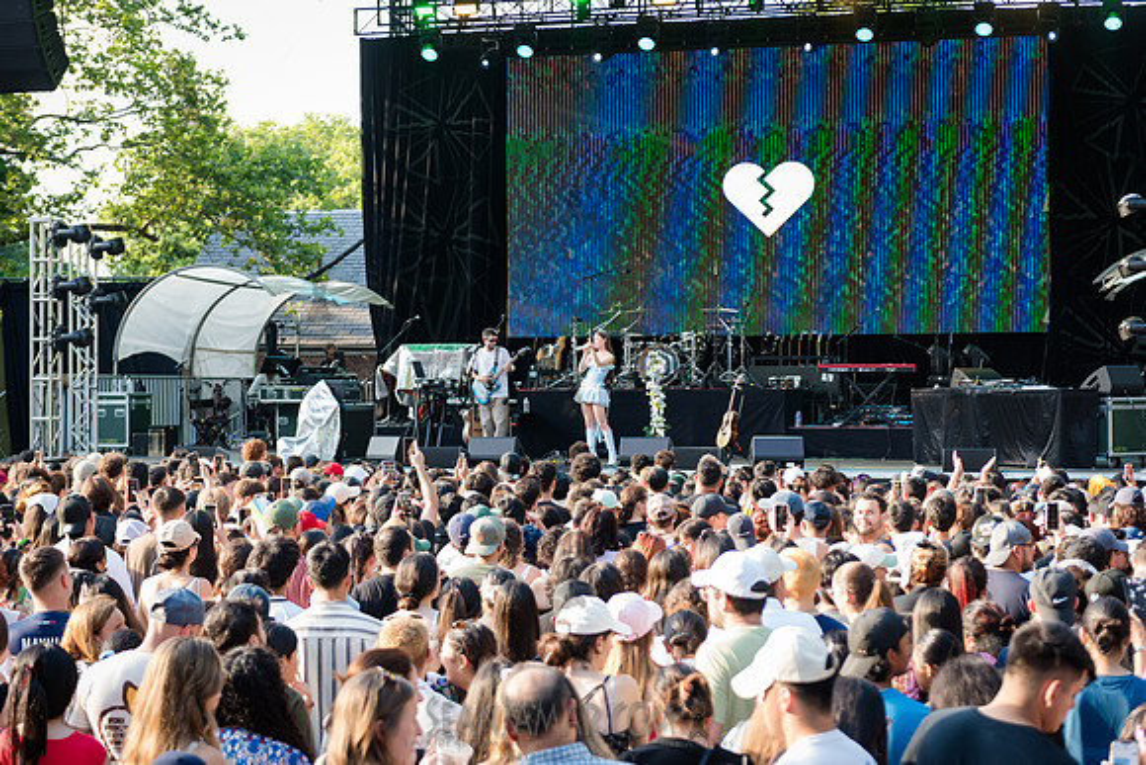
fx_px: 2230
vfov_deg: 19.5
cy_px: 382
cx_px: 573
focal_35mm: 70
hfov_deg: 28.8
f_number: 3.2
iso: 1000
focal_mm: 70
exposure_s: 1/800
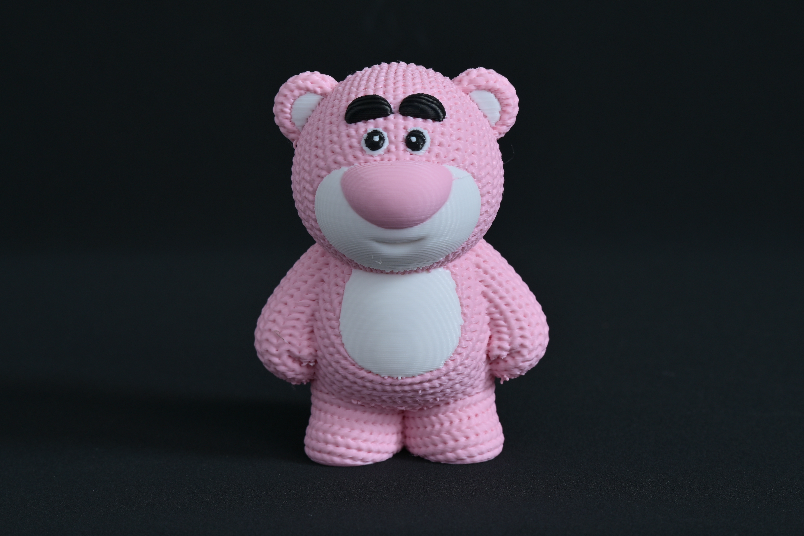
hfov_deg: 15.9
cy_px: 268
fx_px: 2881
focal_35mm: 129
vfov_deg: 10.6
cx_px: 402
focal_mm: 86
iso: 100
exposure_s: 1/200
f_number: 10
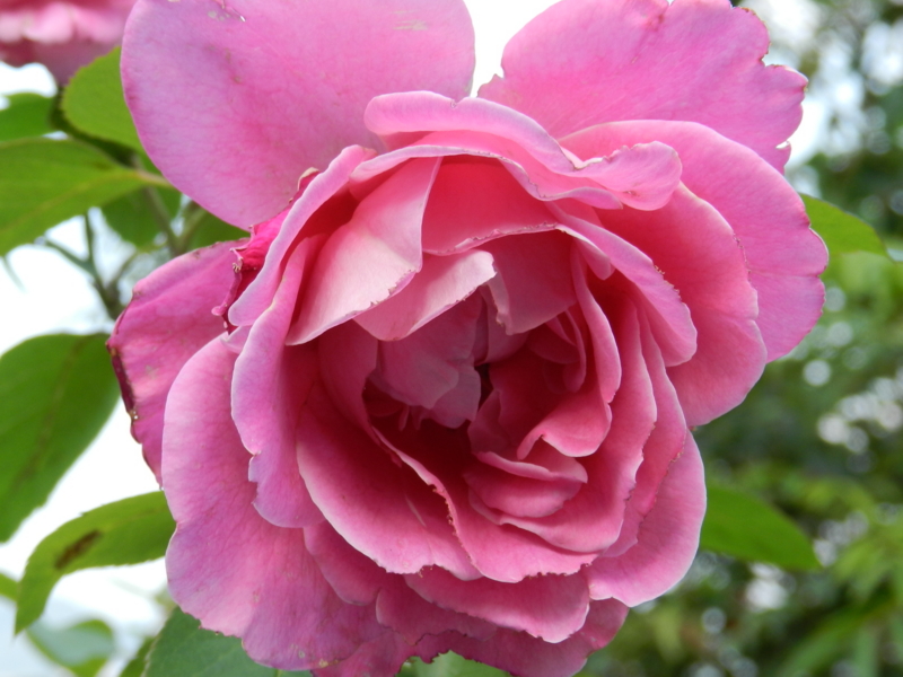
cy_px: 338
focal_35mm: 100
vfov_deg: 14.8
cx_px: 452
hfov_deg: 19.6
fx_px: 2609
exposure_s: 1/200
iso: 160
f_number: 4.6
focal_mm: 17.7
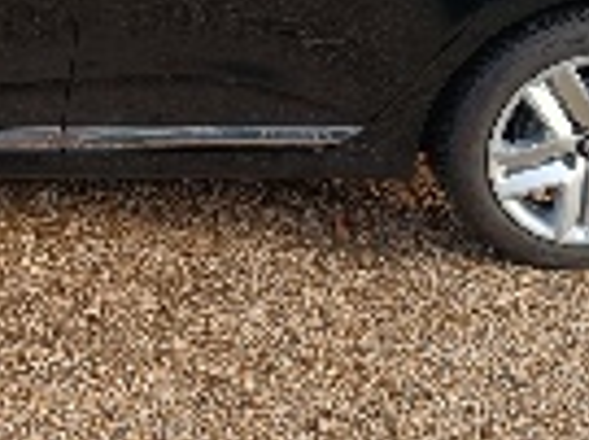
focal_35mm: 74
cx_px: -22
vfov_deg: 19.2
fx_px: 1258
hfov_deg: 24.9
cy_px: -26
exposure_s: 1/100
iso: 50
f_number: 1.7
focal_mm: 5.24
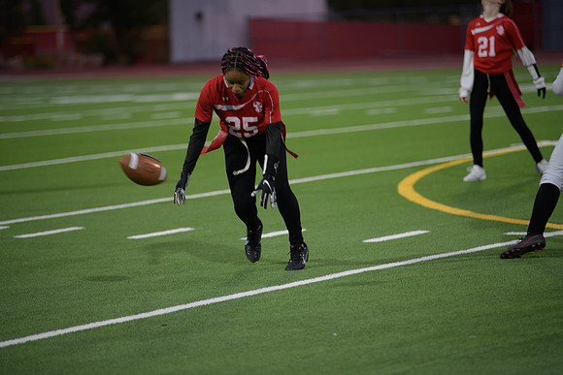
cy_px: 188
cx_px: 282
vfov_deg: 8.1
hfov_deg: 12.1
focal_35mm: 170
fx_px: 2659
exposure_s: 1/200
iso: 450
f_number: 2.8
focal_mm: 170
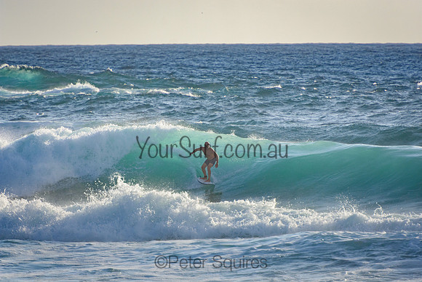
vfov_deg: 2.4
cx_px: 211
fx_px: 6859
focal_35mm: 585
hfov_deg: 3.5
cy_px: 141
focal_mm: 390
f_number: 5.6
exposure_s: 1/2000
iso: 320
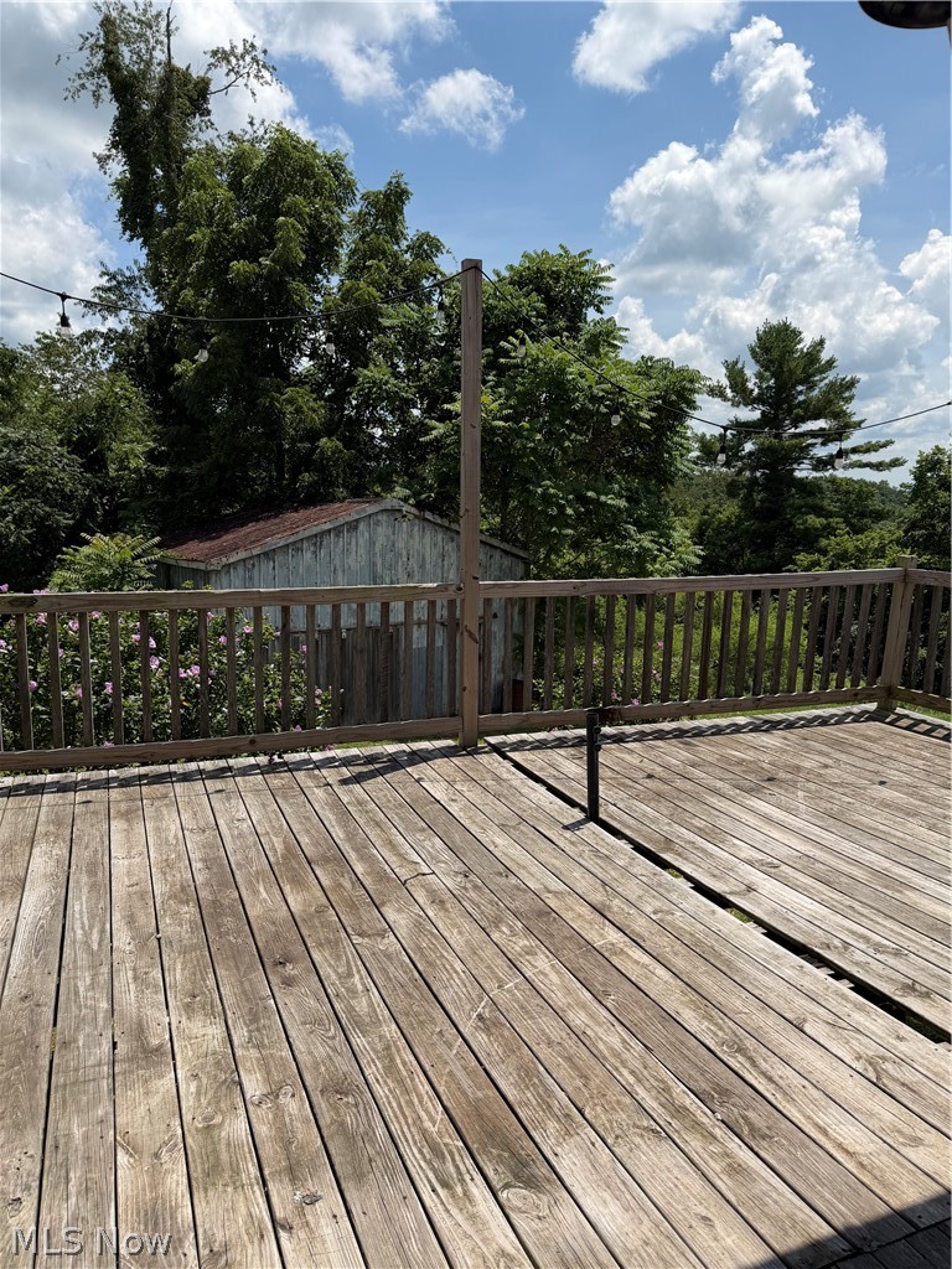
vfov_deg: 71.6
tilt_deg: -10.2
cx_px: 476
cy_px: 634
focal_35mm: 24
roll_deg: -1.1
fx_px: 880
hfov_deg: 56.8
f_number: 1.78
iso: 80
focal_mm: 6.76
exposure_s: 1/5714
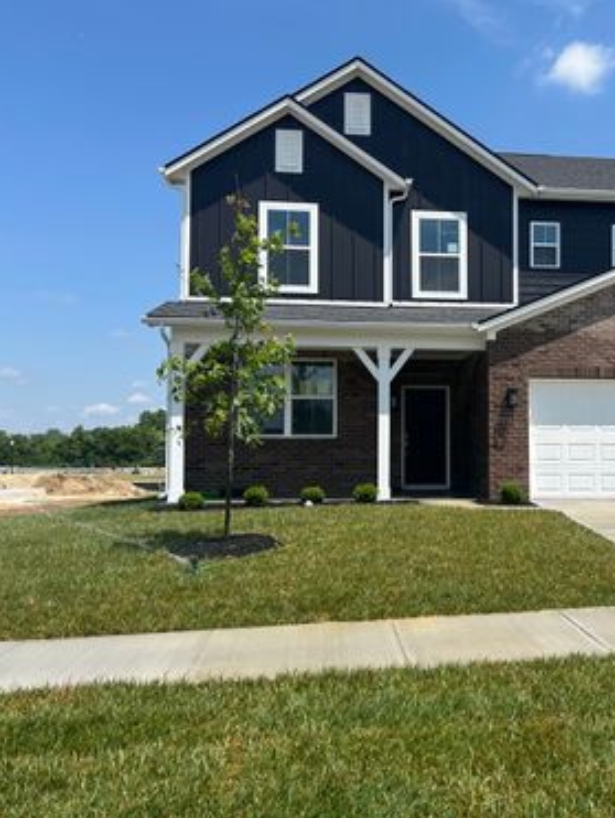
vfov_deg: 52.6
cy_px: 411
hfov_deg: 39.7
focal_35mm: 35
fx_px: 828
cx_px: 458
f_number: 1.5
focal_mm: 5.7
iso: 50
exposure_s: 1/4274
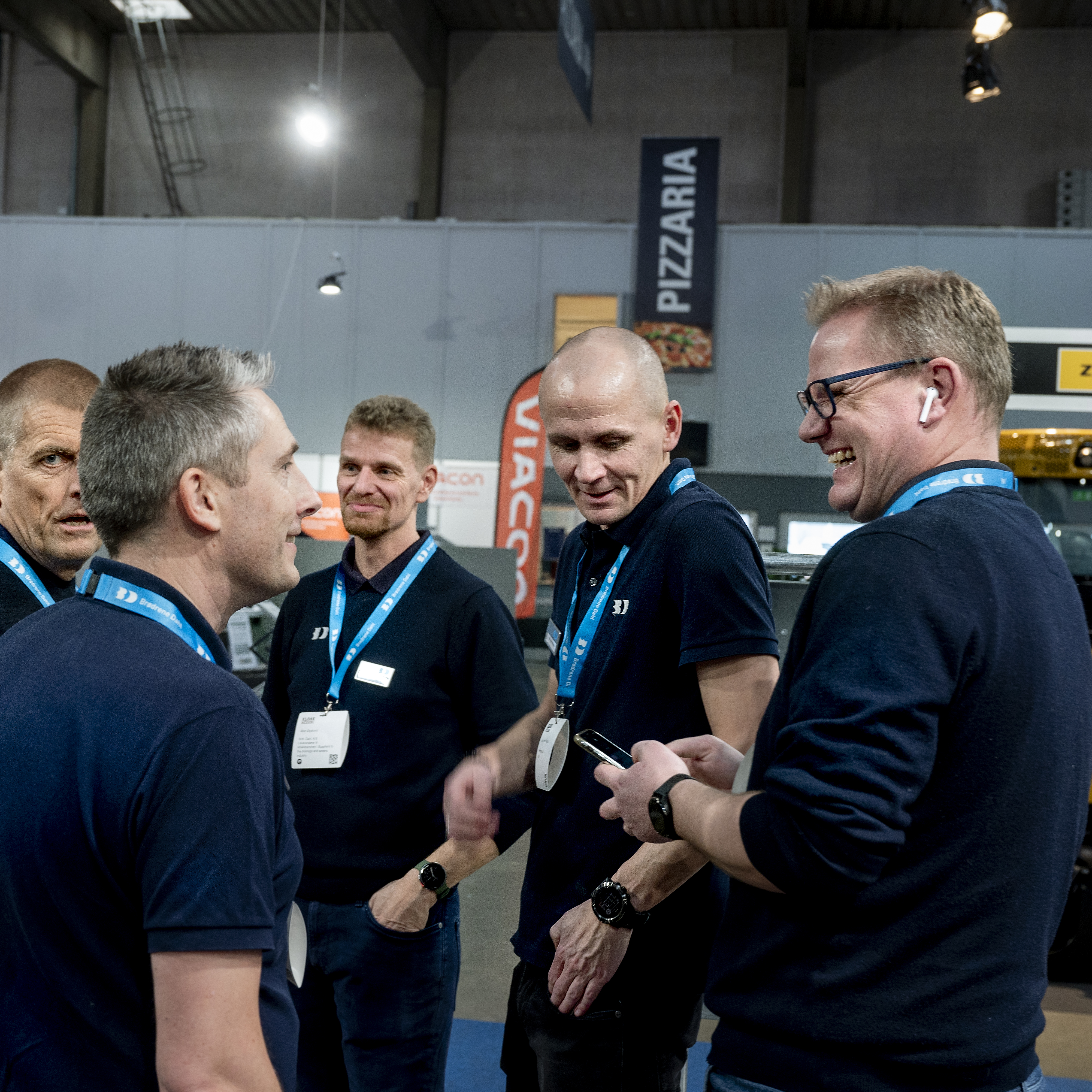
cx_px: 460
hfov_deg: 34.0
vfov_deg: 34.0
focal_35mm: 50
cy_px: 546
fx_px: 1785
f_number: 5
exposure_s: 1/100
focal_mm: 39
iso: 800
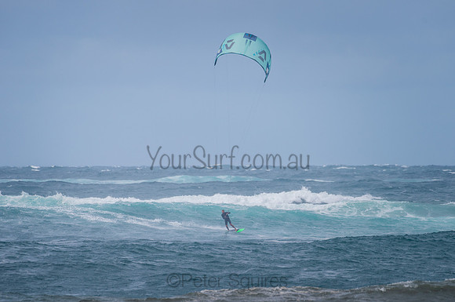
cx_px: 270
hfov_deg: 3.4
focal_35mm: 614
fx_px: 7750
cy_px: 150
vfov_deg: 2.2
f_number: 5.6
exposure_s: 1/2000
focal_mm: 500
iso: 140
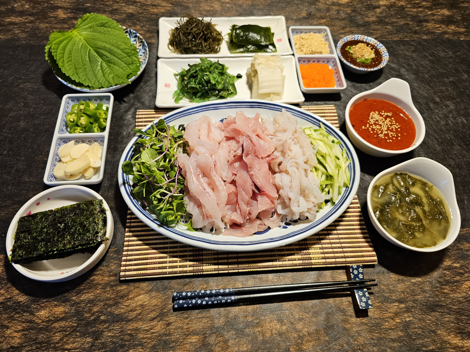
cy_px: 176
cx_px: 235
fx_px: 312
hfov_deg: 73.9
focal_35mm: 23
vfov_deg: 58.9
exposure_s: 1/120
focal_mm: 6.3
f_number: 1.7
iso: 160
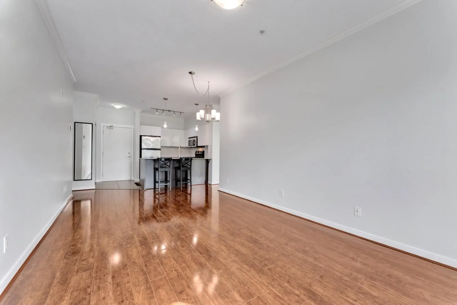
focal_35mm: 14
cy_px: 152
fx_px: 178
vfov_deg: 81.2
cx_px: 228
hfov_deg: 104.3
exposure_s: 1/50
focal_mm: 14
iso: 400
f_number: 8
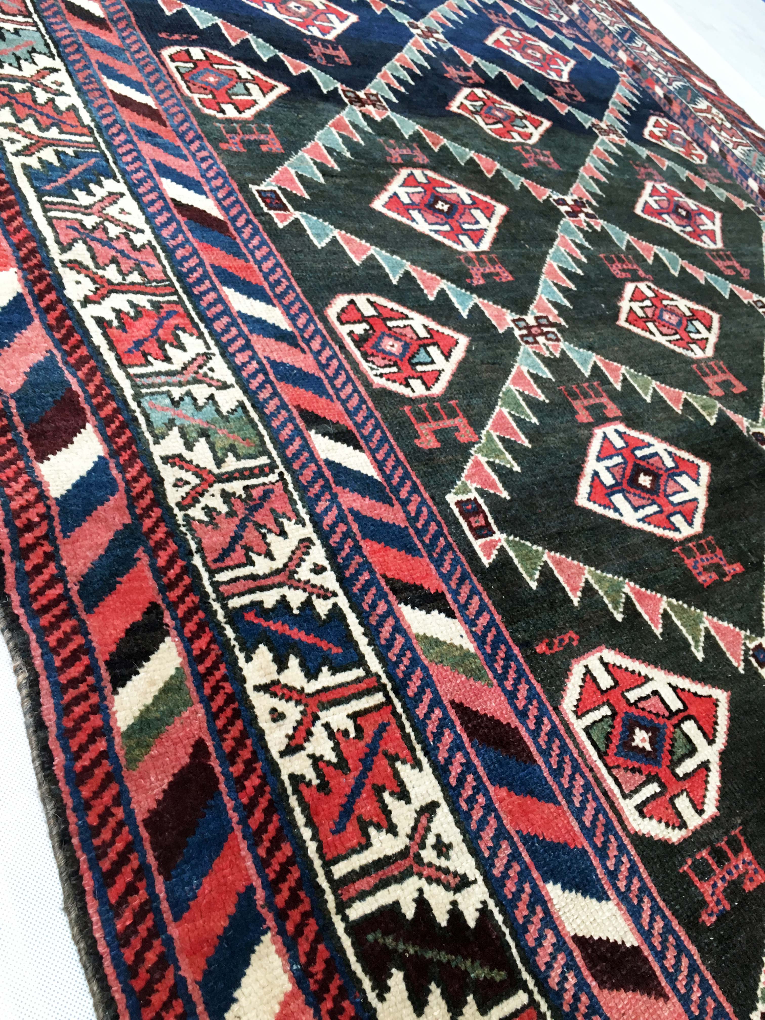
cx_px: 382
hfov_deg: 48.2
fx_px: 855
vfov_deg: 61.7
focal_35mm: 29
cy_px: 510
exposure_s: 1/33
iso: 125
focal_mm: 4.15
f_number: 2.2
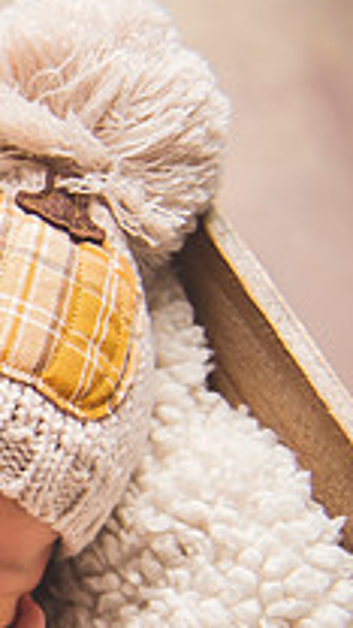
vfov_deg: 25.1
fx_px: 1381
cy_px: 522
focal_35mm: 83
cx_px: -466
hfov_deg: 12.0
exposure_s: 1/125
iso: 100
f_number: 2.8
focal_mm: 26
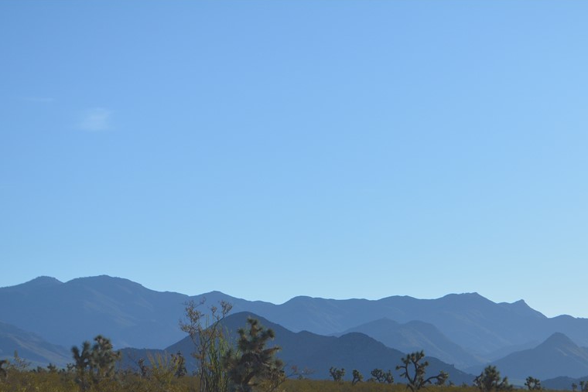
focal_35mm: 118
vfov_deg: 11.6
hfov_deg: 17.4
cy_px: 278
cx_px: 368
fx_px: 1923
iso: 400
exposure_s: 1/2000
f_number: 8
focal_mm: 55
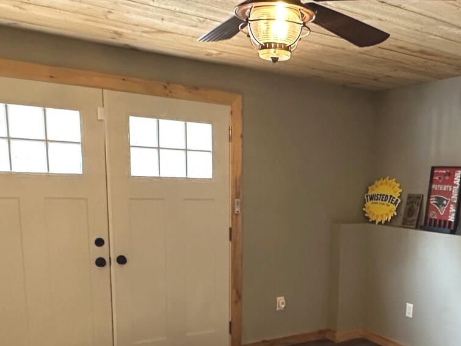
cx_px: 322
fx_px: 506
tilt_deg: -10.6
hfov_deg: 47.8
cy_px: 273
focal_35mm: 38
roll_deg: -1.8
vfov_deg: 36.5
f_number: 2.2
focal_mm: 2.22
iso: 800
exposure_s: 1/60
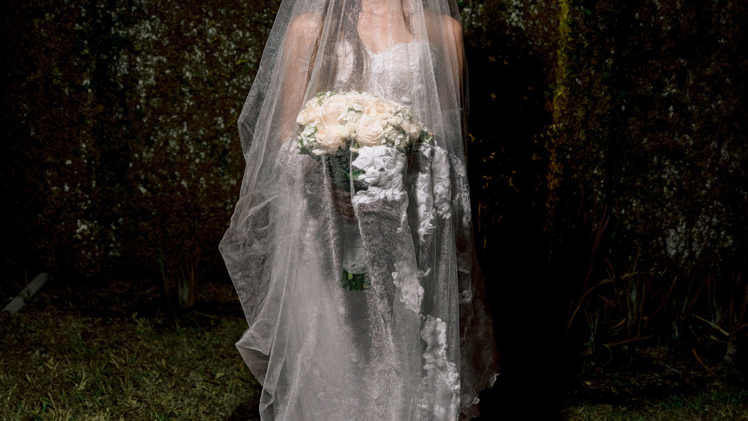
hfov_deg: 52.8
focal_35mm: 38
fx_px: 754
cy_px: 200
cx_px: 371
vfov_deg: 31.2
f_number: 2.8
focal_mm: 24
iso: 1250
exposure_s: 1/250
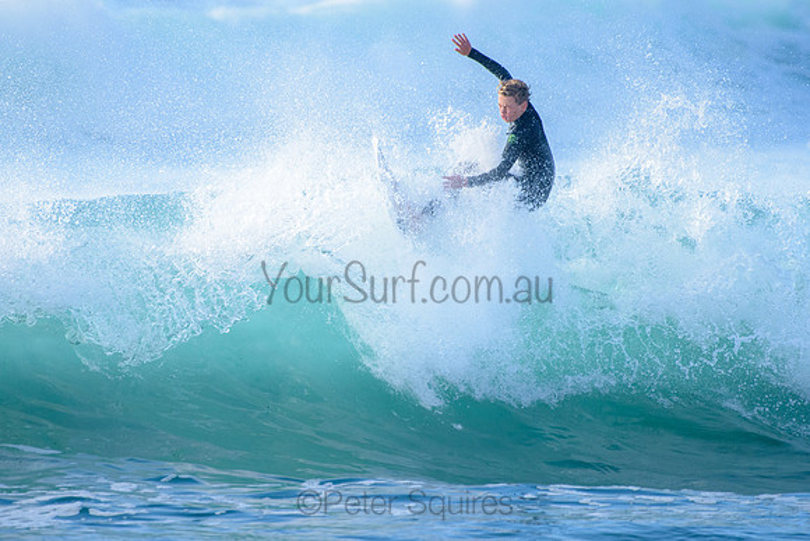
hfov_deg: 3.4
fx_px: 13803
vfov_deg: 2.2
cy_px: 240
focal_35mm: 613
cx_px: 361
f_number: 5.6
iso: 1000
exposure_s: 1/2000
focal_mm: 500
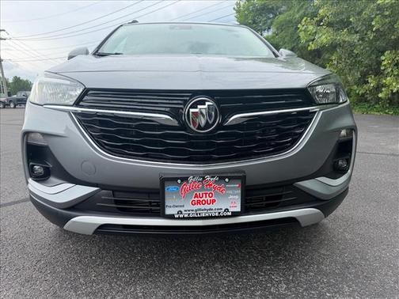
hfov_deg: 71.6
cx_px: 200
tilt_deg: -12.9
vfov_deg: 56.8
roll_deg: +3.2
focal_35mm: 24
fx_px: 277
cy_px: 150
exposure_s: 1/1727
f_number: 1.78
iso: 100
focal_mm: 6.76
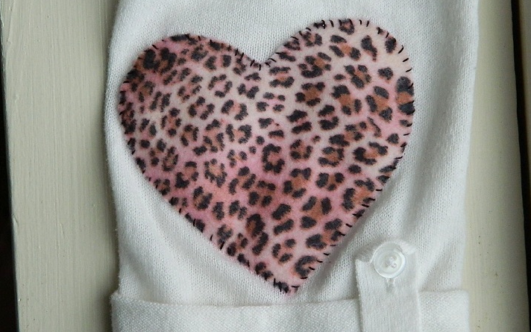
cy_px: 172
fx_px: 1592
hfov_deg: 18.9
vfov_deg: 11.9
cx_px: 265
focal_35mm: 110
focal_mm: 18.6
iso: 400
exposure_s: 1/200
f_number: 4.5
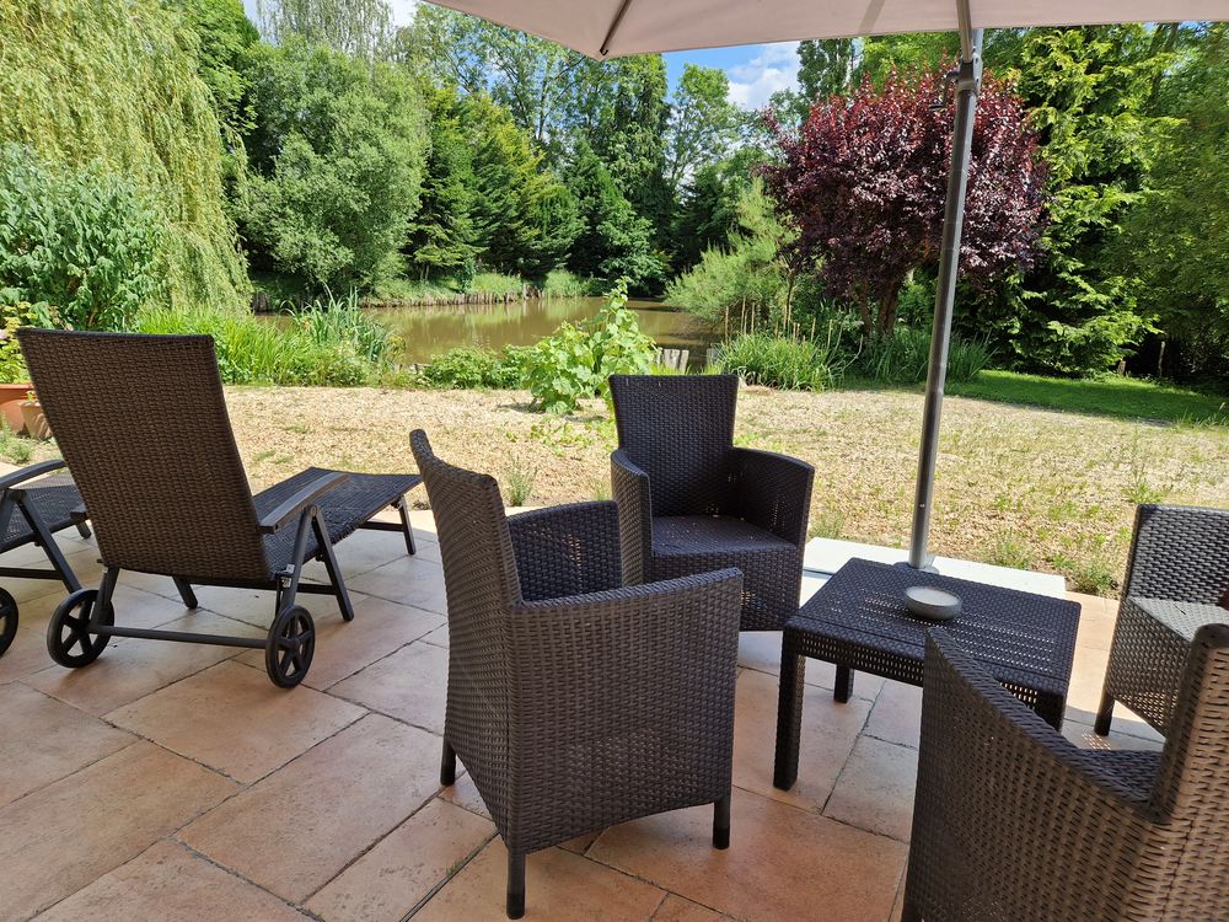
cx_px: 614
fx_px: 817
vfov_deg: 58.9
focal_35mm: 23
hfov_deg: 73.9
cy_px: 461
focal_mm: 5.4
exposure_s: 1/718
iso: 50
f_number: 1.8
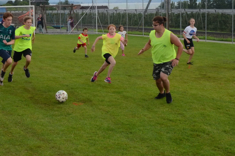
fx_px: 502
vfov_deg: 17.6
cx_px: 69
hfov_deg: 26.1
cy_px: 51
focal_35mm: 77
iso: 800
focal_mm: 28
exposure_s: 1/640
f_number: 6.3
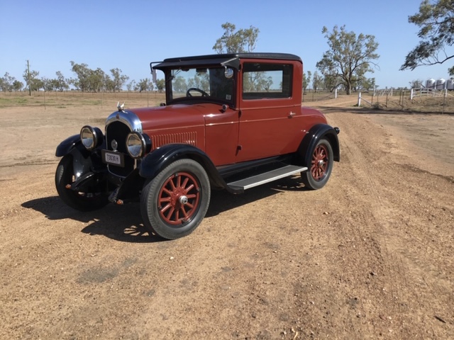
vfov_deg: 45.4
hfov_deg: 58.4
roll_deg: -1.2
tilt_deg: -10.6
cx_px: 227
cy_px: 170
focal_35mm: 31
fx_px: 407
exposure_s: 1/1381
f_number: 2.4
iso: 25
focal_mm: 3.3
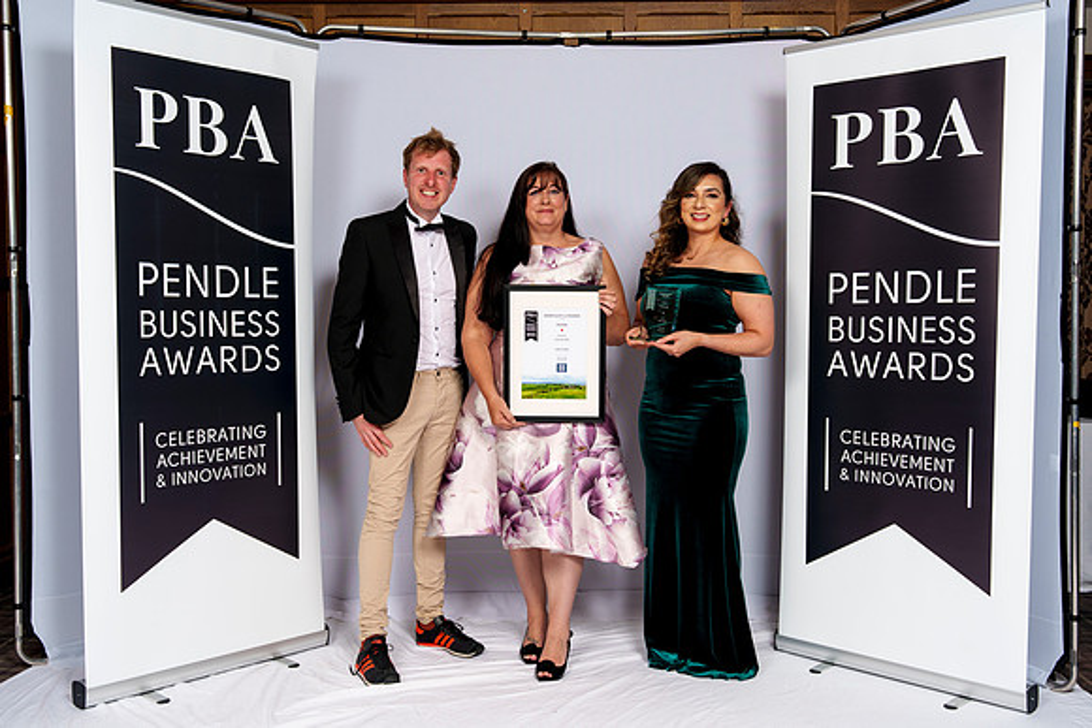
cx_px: 546
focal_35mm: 36
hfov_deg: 53.4
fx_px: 1087
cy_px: 364
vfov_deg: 37.1
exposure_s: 1/125
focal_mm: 35
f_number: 8
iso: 100
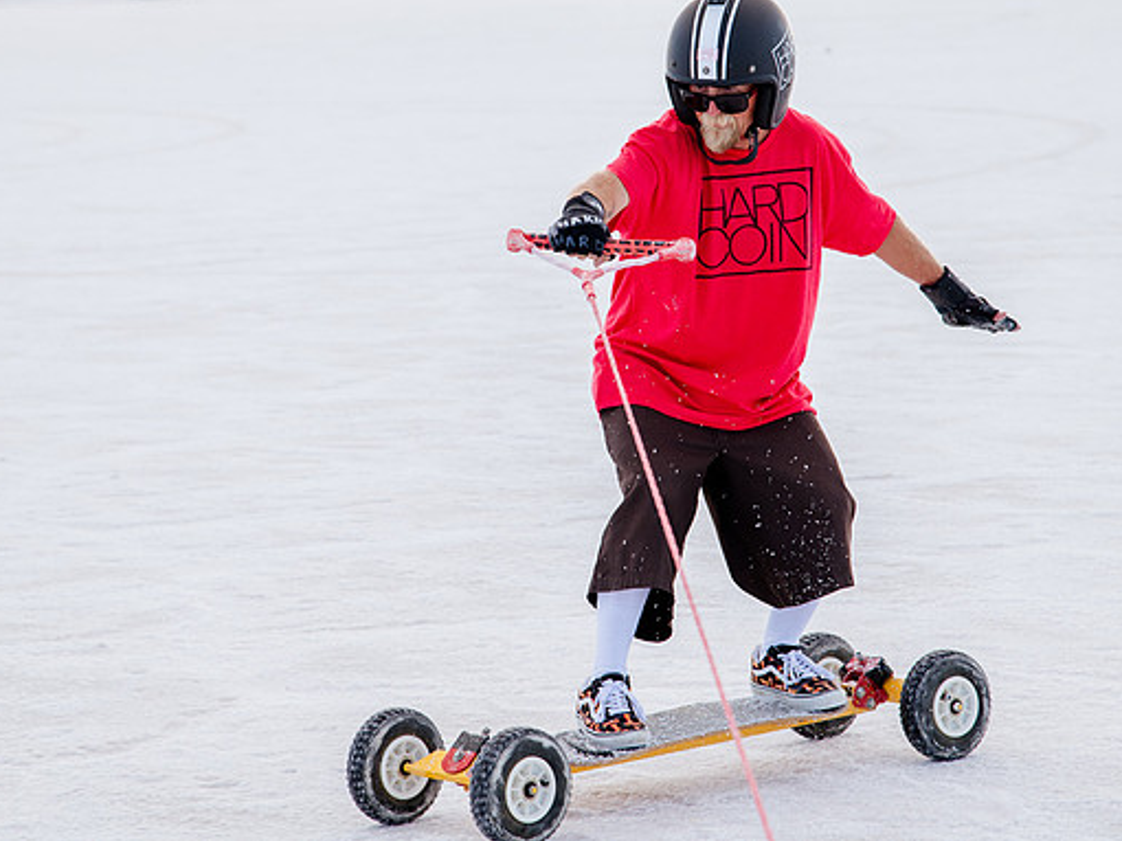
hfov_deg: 14.7
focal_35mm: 134
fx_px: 4342
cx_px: 536
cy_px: 312
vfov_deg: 11.1
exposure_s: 1/500
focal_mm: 98
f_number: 5.6
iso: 400
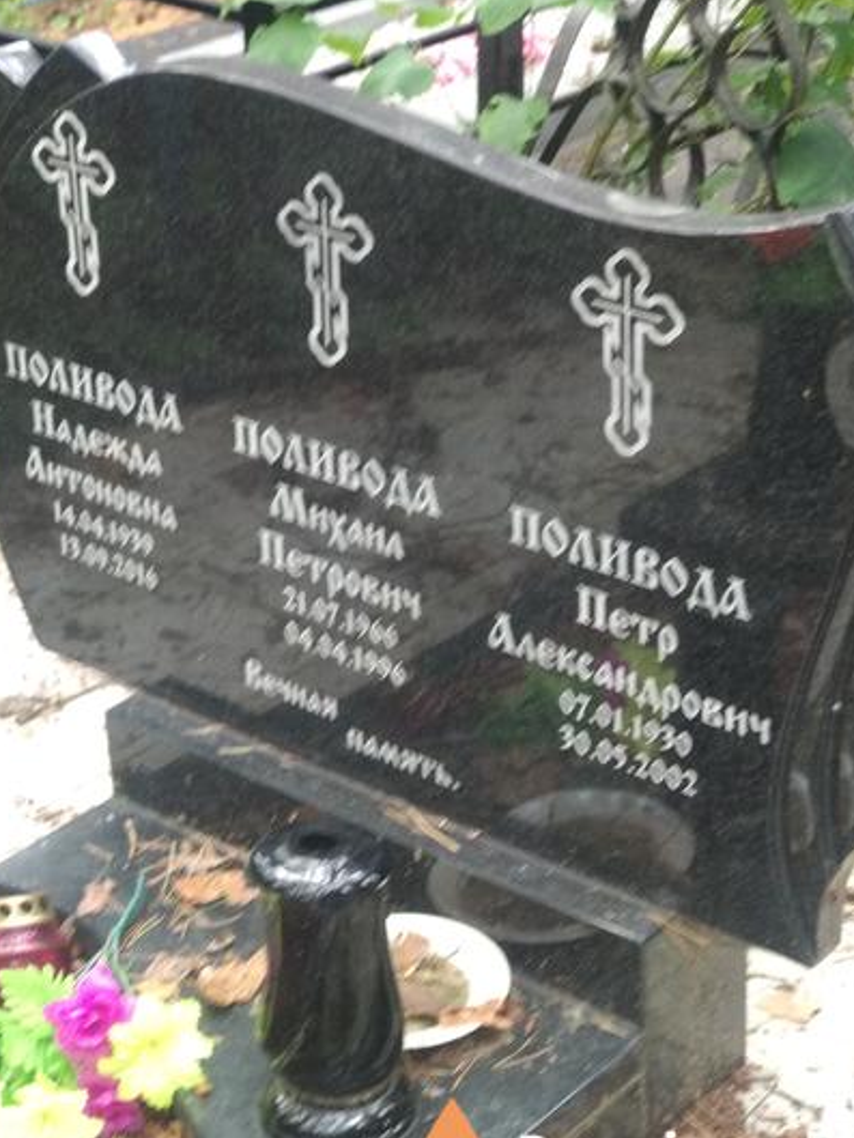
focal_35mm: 59
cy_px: 583
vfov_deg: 32.7
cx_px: 424
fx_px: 1940
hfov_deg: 24.8
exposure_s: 1/60
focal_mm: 5.99
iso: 400
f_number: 2.6
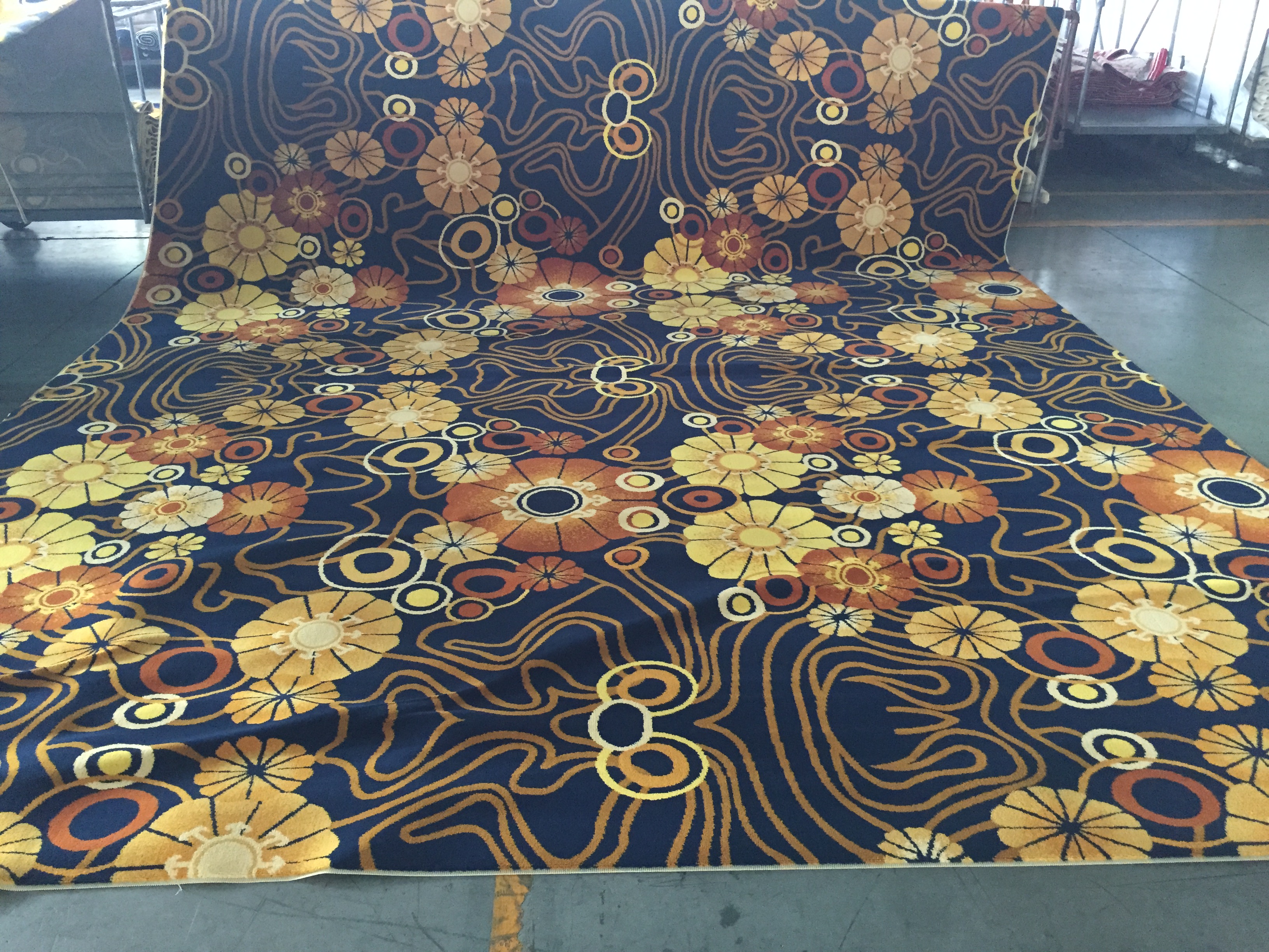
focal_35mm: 29
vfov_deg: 48.2
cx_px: 634
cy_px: 476
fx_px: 1063
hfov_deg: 61.7
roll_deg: -1.7
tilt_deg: -24.8
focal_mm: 4.15
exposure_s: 1/20
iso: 250
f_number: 2.2
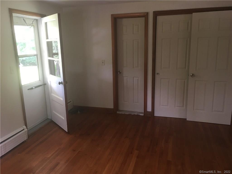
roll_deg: +1.3
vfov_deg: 48.2
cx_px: 116
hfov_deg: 61.7
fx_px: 194
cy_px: 87
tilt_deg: -11.0
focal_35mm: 29
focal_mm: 4.15
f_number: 2.2
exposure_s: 1/15
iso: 40
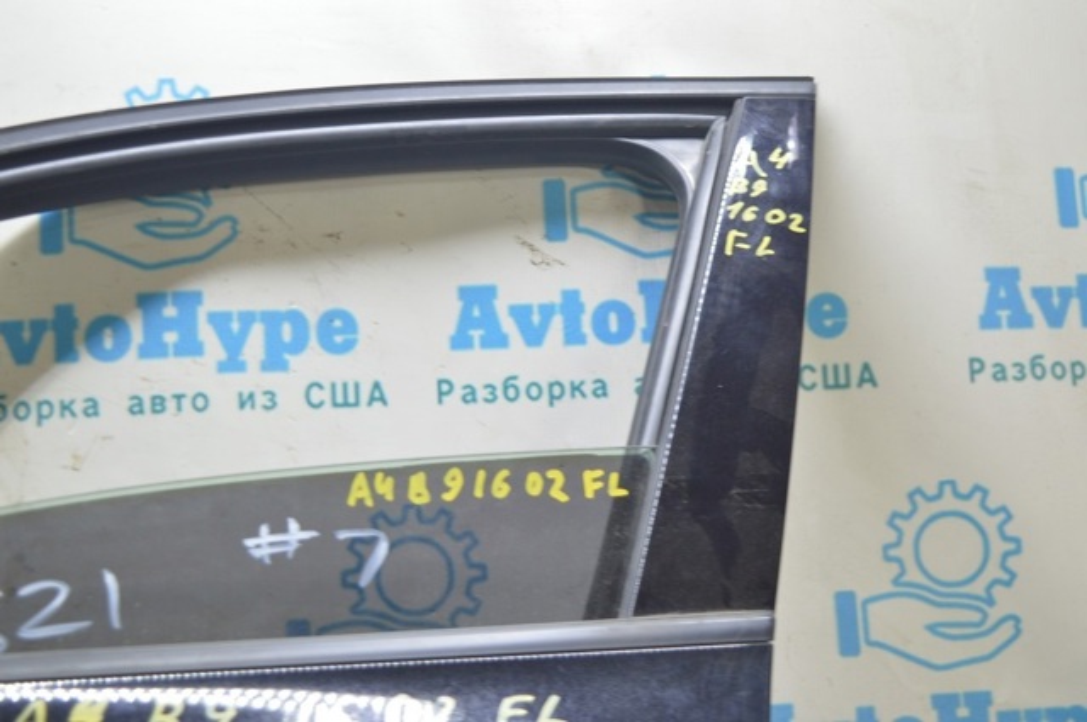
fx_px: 1719
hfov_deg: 35.1
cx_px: 544
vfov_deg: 23.7
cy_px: 361
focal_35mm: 57
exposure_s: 1/20
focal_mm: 38
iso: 400
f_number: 5.6
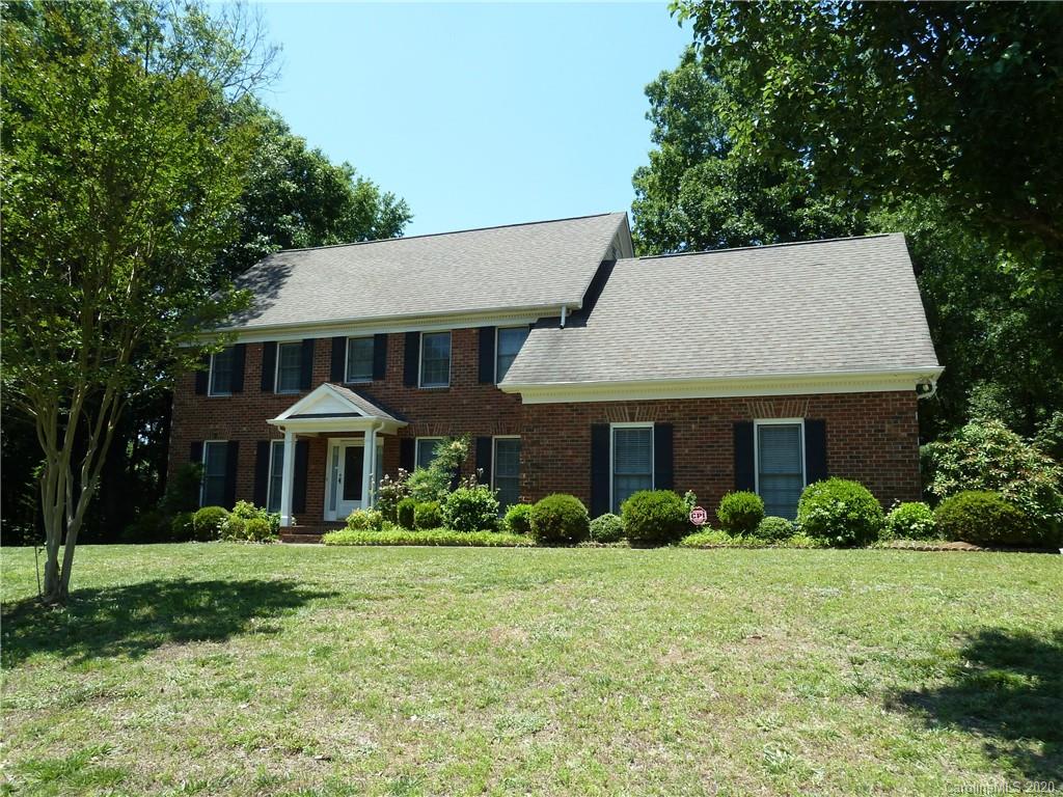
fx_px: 768
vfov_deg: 54.9
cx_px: 532
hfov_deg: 69.4
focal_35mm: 25
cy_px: 398
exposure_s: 1/250
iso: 80
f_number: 4
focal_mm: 4.1
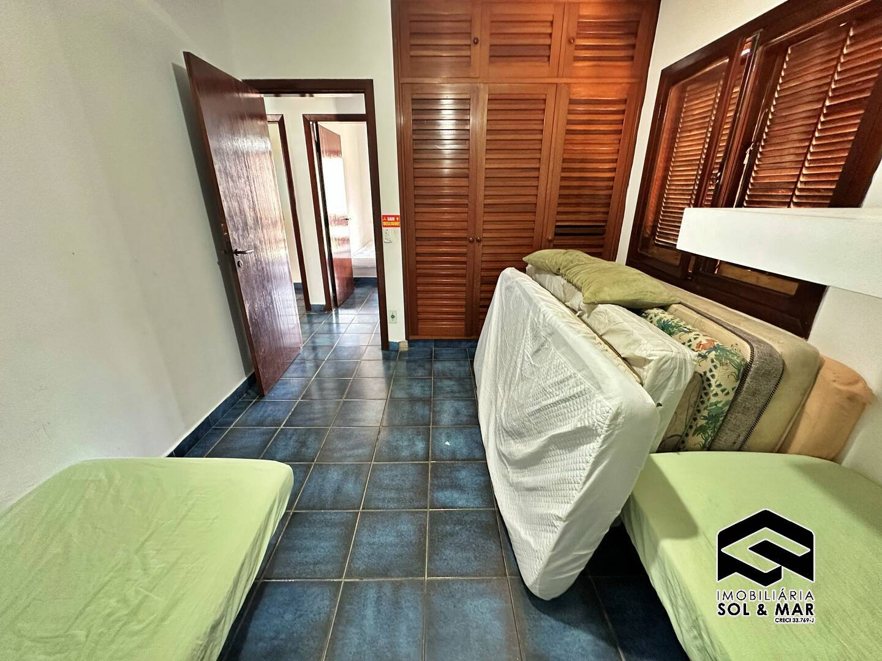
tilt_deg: -20.9
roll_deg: -0.1
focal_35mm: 14
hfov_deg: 102.1
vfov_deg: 85.7
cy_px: 330
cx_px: 441
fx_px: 357
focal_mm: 2.22
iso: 500
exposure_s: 1/60
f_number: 2.2
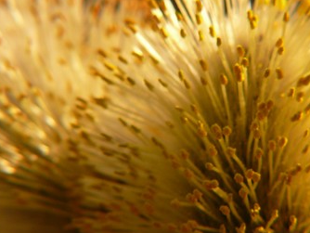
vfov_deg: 6.0
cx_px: 209
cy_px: 136
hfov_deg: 7.9
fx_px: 2231
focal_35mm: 249
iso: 100
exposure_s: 1/200
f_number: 5.6
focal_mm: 22
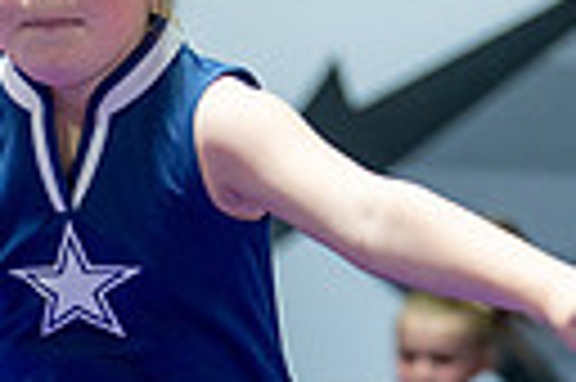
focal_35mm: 227
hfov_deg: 9.0
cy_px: 663
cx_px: 81
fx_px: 3627
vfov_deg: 5.9
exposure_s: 1/1000
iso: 1600
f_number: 1.2
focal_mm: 50
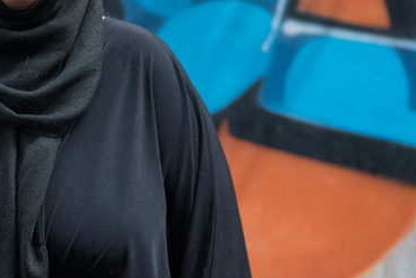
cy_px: -18
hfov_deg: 14.3
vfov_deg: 9.6
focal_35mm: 142
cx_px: 38
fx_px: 1641
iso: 1000
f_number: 2.8
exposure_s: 1/3200
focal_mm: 44
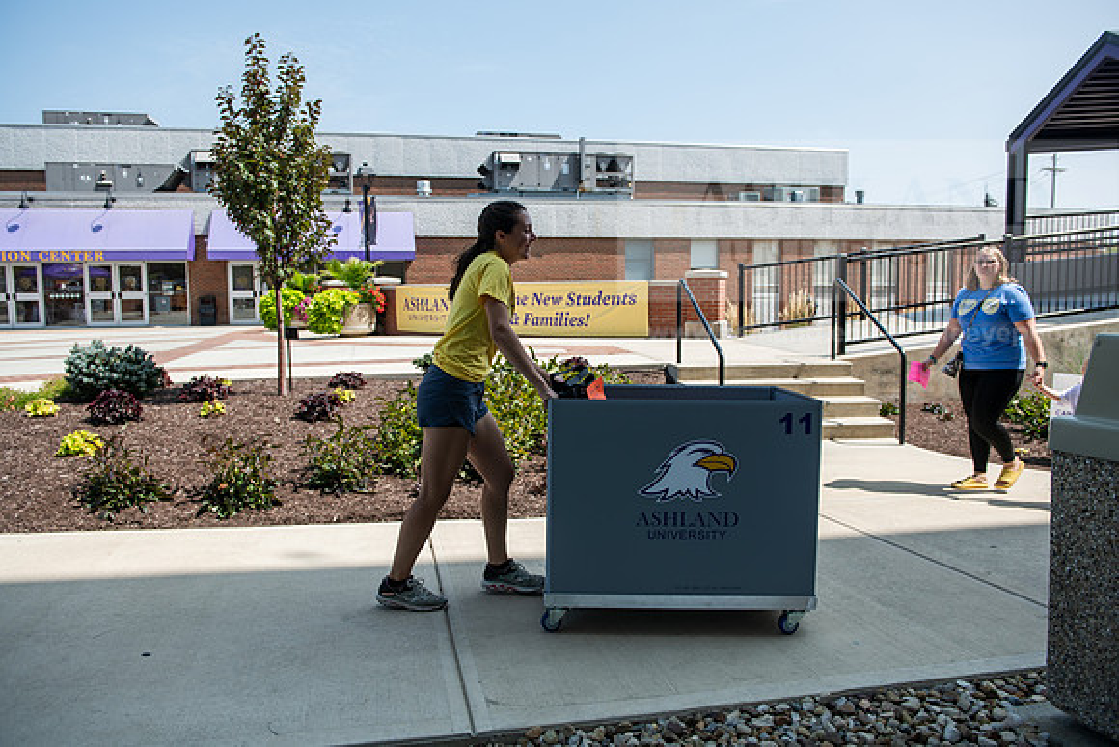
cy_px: 374
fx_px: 870
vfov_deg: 46.4
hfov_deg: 65.5
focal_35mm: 28
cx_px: 560
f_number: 4
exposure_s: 1/400
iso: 80
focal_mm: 28
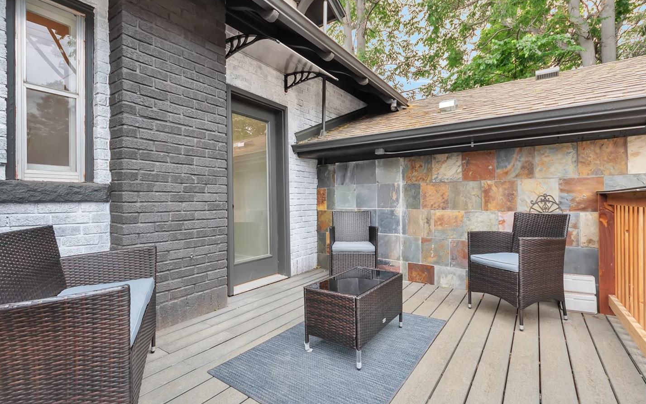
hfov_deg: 97.8
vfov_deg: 71.3
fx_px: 282
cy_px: 199
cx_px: 319
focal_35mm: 16
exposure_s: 1/80
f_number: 7.1
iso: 125
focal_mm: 9.5
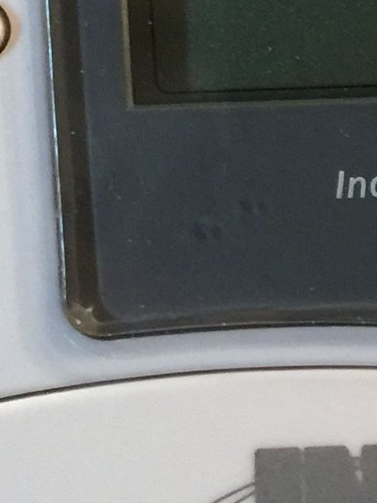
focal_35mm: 157
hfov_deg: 8.9
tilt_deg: -7.3
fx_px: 2281
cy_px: 69
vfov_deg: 12.5
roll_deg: +1.3
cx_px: 772
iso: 125
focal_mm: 4.15
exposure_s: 1/15
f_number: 2.2
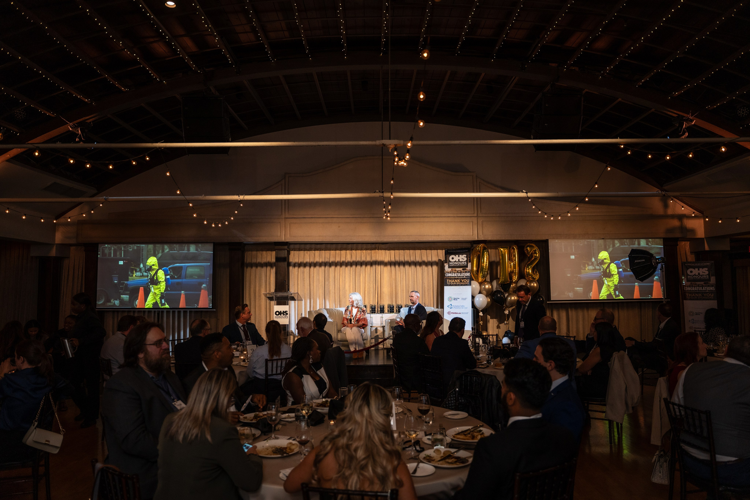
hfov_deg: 72.9
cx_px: 375
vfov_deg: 52.4
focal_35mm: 24
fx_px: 508
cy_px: 250
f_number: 2.8
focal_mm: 24
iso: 800
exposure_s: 1/160
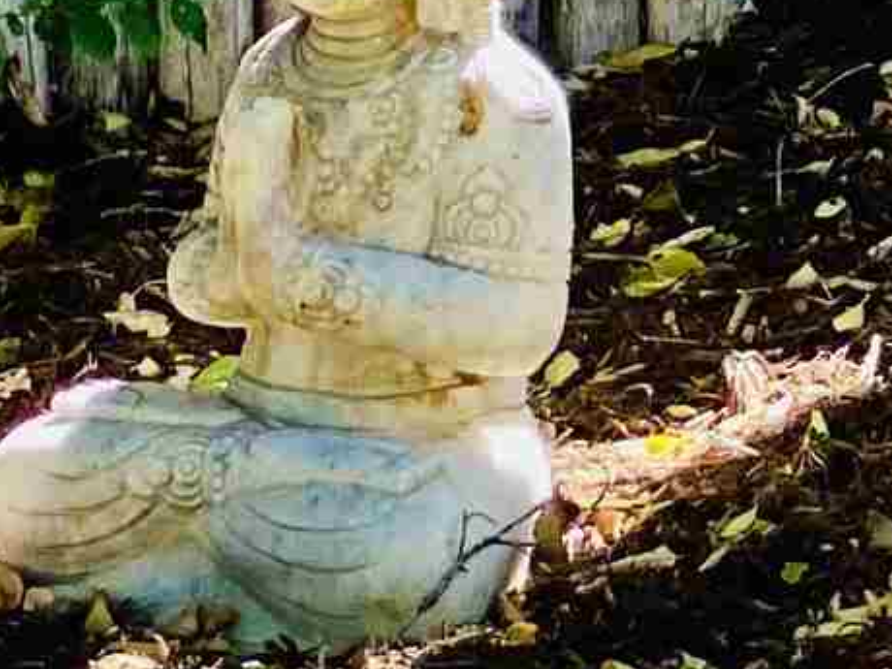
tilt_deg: -3.7
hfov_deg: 5.4
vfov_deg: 4.2
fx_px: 8942
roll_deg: +0.7
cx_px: 2629
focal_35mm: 347
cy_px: -865
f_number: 2
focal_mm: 6
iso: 20
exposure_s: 1/122
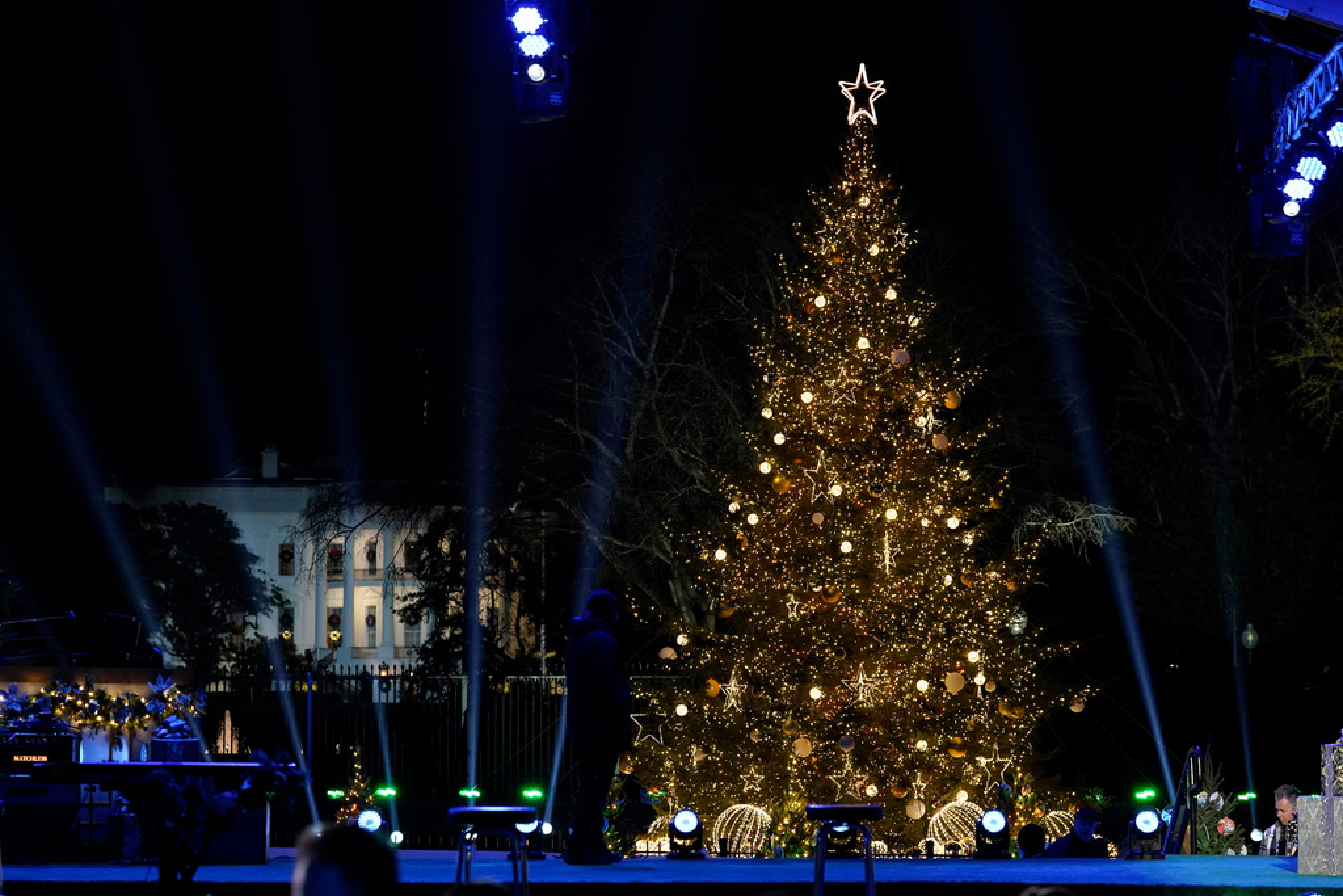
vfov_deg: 12.6
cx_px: 672
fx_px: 4067
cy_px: 448
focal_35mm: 109
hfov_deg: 18.8
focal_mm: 109
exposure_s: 1/200
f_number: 4.5
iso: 2500
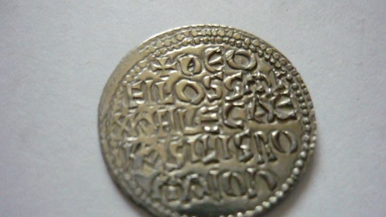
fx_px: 379
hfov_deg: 54.0
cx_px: 197
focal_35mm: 37
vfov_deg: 31.8
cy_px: 141
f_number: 2.8
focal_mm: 5.5
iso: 1600
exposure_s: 1/160
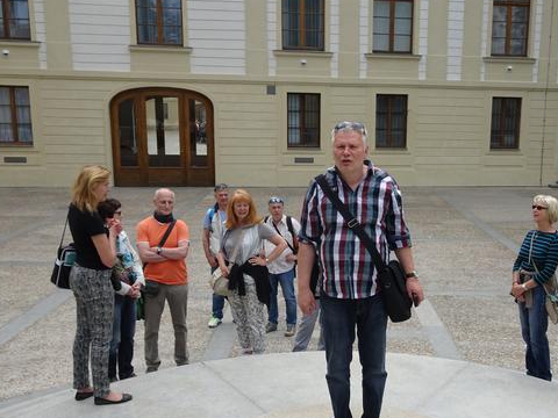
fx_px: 709
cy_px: 267
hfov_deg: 42.5
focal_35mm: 44
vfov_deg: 32.7
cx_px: 363
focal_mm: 5.61
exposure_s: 1/320
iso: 80
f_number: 4
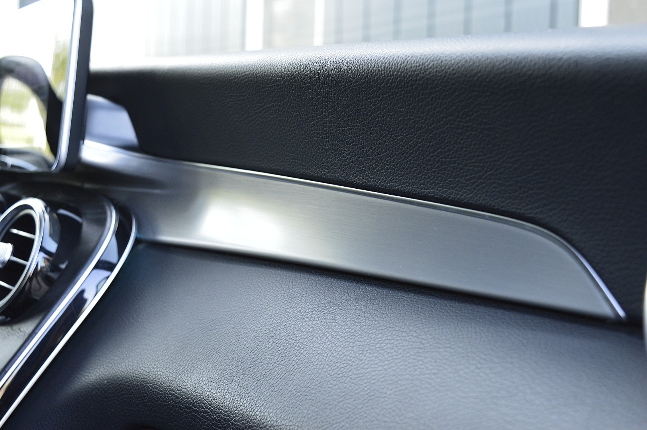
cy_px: 215
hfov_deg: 42.4
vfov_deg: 28.9
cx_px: 324
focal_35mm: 46
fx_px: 835
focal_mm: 31
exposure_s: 1/60
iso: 800
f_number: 6.3
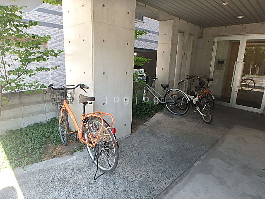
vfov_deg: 63.4
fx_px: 161
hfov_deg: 79.0
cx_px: 132
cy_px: 100
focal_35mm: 21
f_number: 3.5
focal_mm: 3.7
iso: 160
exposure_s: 1/60
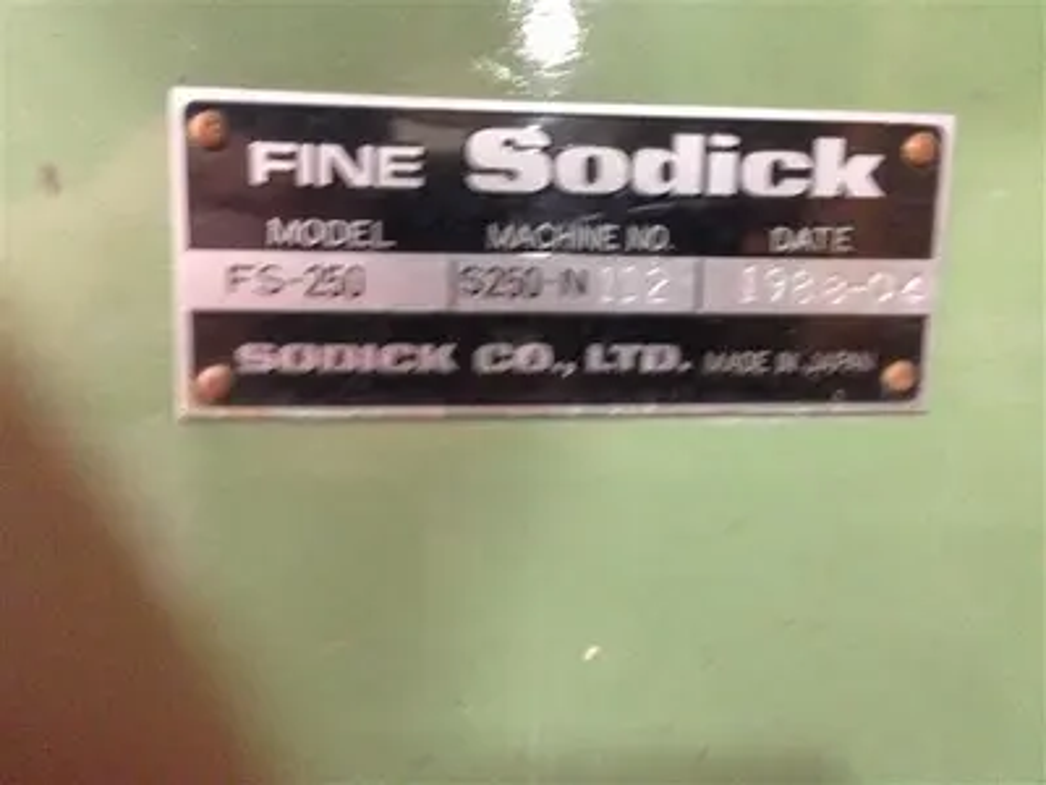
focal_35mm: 33
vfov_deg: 42.9
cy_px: 392
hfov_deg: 55.4
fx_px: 997
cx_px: 523
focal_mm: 4.13
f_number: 2.4
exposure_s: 1/15
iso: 800
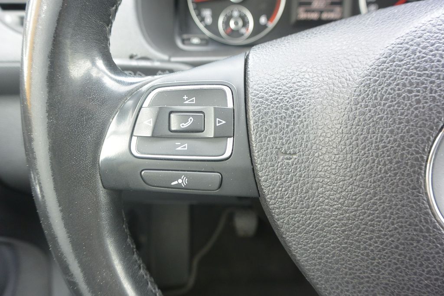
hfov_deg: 67.4
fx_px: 333
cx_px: 222
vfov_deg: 47.9
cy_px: 148
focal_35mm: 27
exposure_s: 1/60
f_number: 3.5
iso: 400
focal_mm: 10
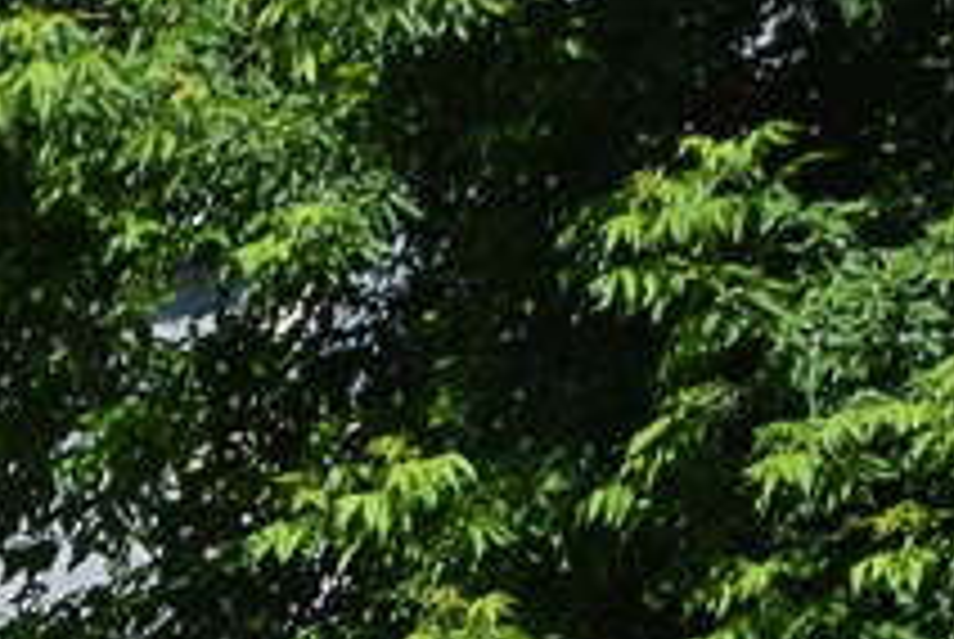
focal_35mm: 390
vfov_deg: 3.5
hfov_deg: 5.1
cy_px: 1791
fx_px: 10349
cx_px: -1228
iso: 200
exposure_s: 1/320
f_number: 9
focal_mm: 46
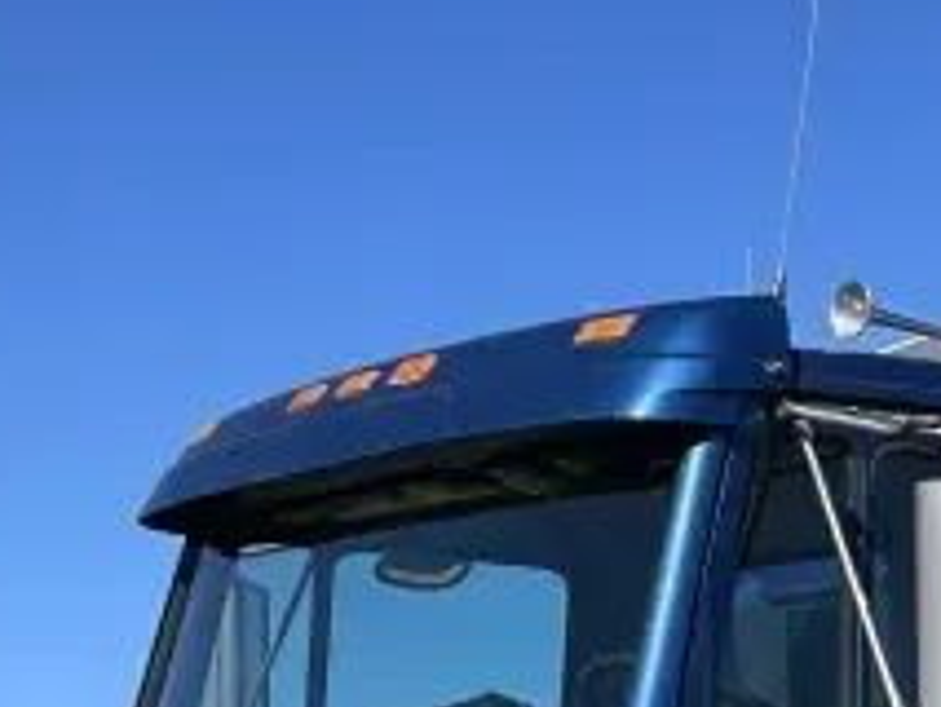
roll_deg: +0.1
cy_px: 1025
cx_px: 1069
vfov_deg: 12.1
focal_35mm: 117
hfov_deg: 16.3
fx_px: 3182
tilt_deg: +1.0
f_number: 1.6
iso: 32
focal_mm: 5.1
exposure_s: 1/2786
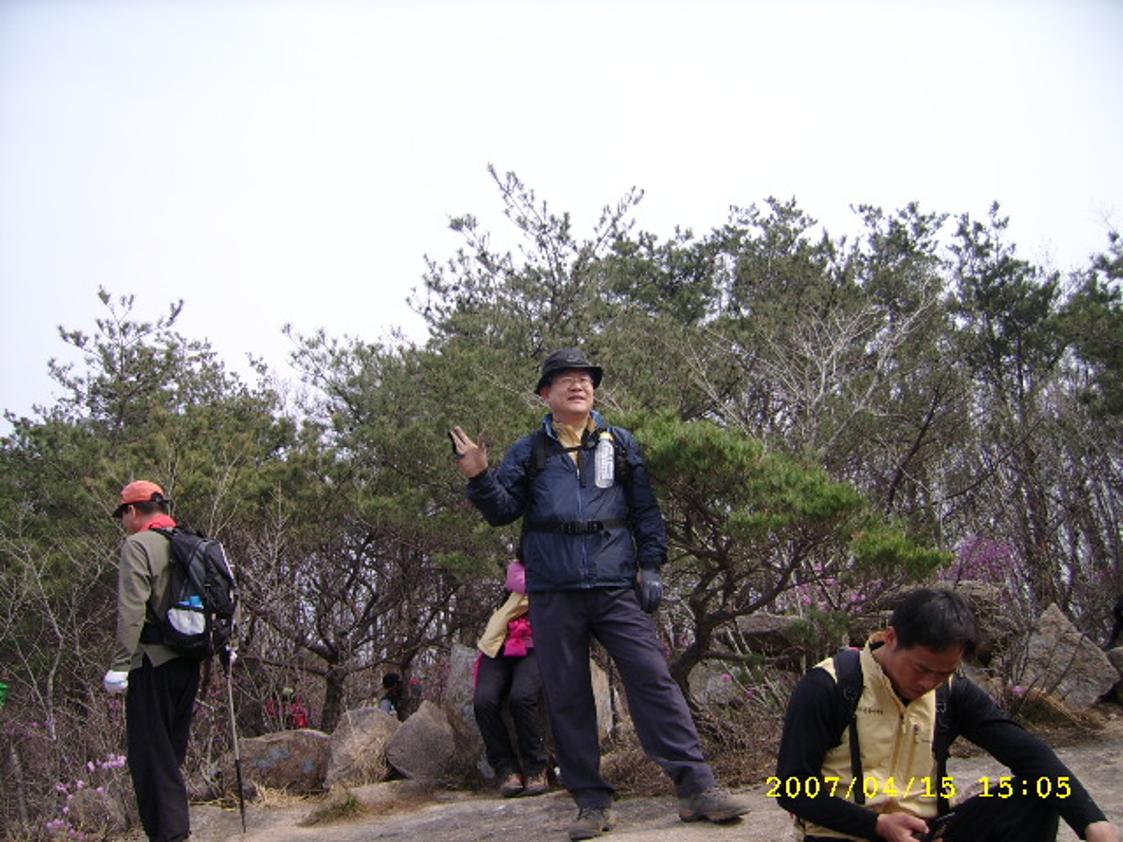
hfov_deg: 52.6
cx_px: 562
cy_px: 421
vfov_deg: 40.7
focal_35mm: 35
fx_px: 1135
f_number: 2.8
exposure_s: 1/706
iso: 50
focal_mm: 5.95
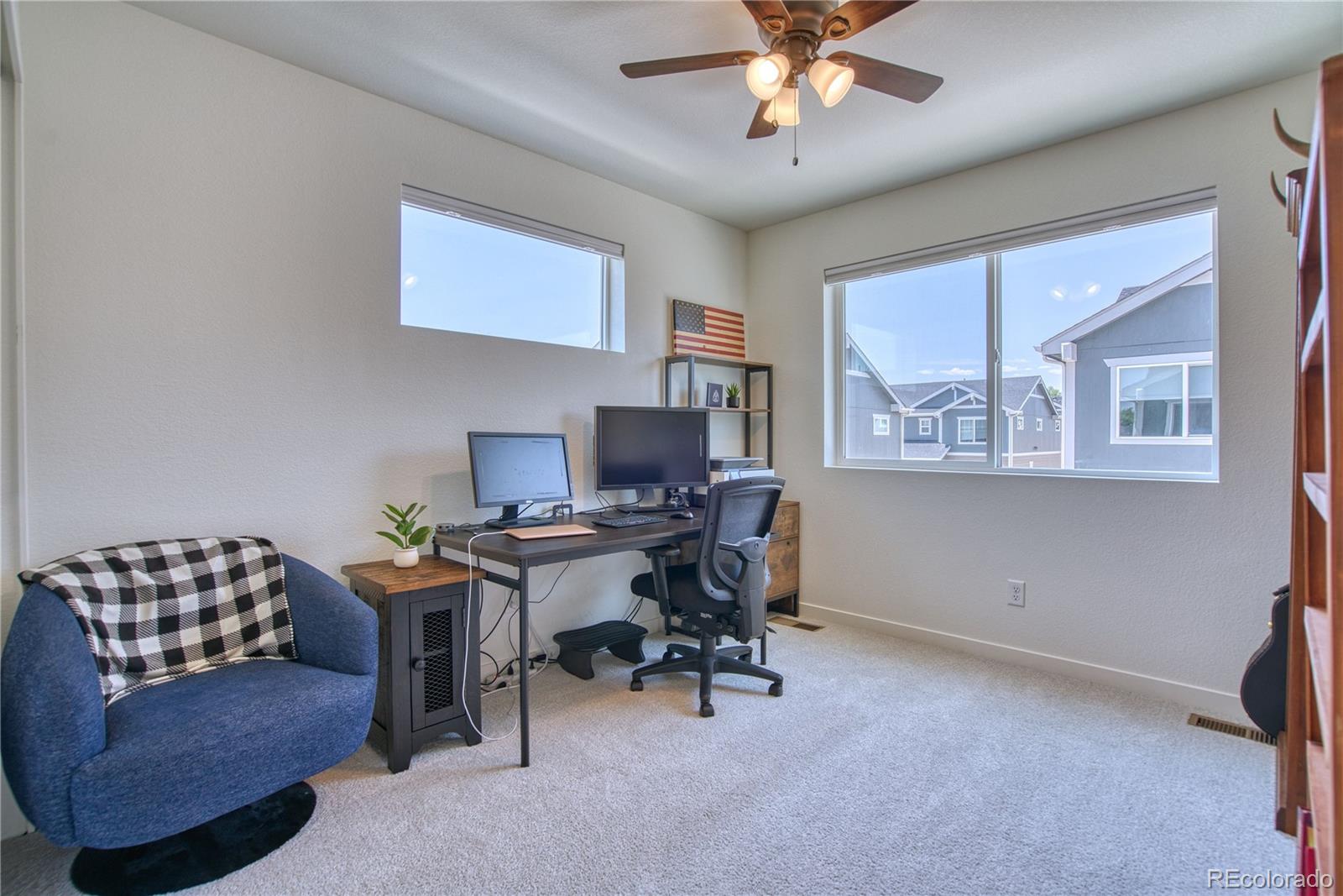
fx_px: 597
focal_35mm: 16
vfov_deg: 73.8
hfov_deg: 96.7
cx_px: 672
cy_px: 448
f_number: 6.3
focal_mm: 16
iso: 500
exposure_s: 1/100
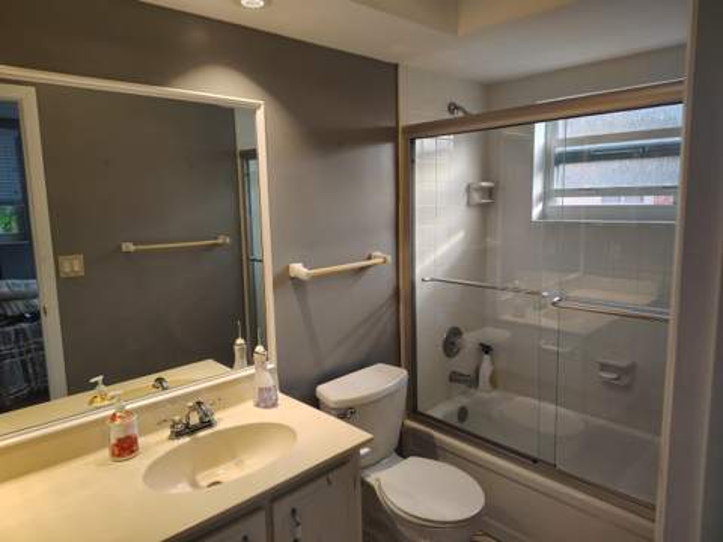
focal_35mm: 24
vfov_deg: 56.8
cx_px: 362
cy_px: 271
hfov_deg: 71.6
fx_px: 501
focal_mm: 5.56
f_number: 1.8
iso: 975
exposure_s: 1/120
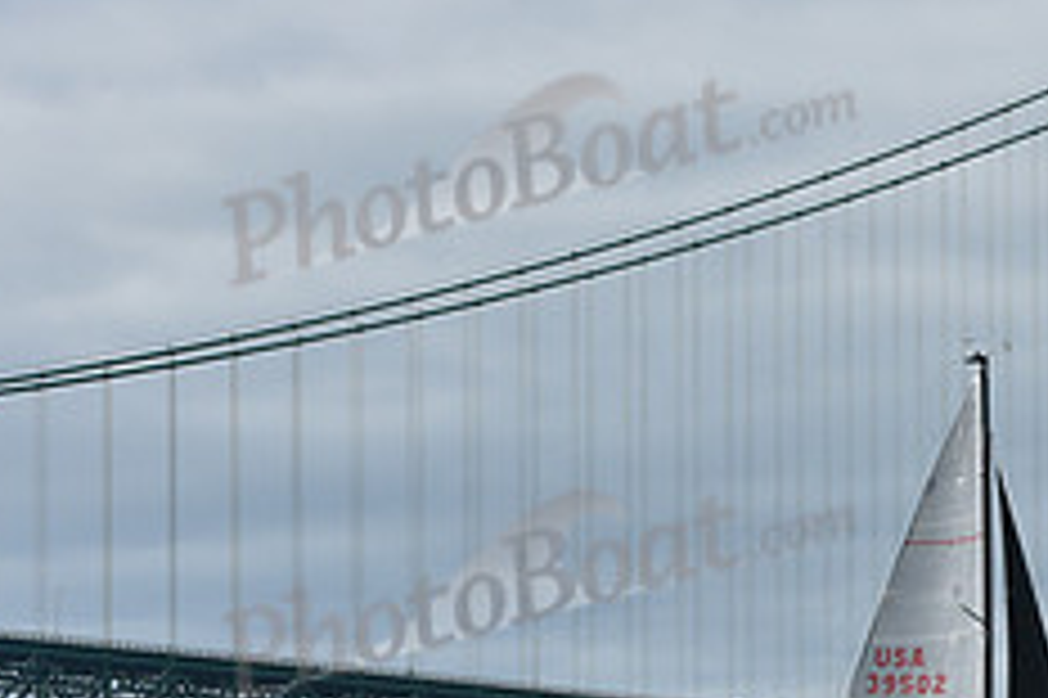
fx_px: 6662
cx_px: 1093
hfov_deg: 8.9
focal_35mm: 229
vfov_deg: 6.0
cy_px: 754
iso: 250
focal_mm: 92
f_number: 11
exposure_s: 1/800
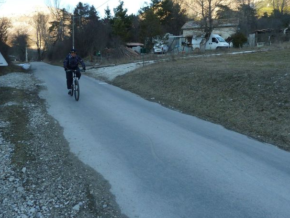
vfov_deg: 42.7
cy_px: 84
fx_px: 277
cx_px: 125
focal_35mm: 33
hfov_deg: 55.1
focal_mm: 4.1
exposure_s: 1/100
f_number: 4
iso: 80
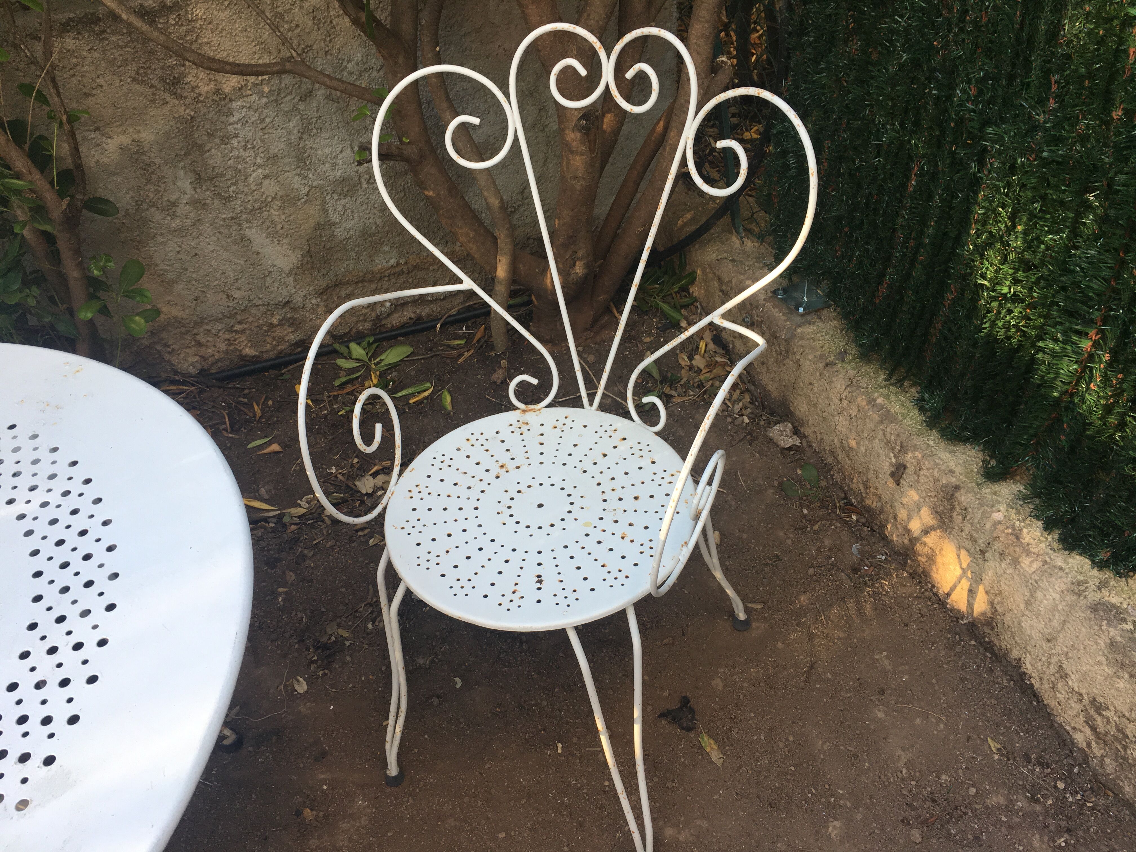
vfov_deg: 48.2
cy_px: 426
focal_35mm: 29
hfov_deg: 61.7
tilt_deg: -41.0
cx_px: 568
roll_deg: +6.0
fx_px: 952
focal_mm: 4.15
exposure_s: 1/100
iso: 40
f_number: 2.2
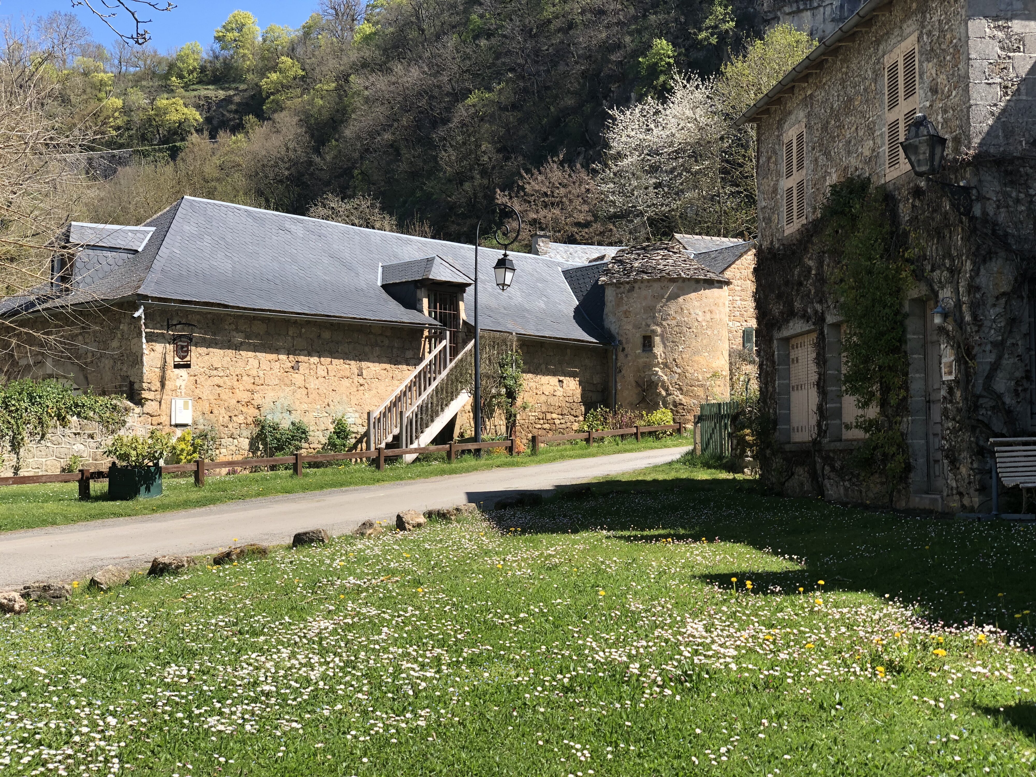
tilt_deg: +3.7
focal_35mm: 52
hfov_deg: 36.8
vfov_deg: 28.0
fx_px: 1556
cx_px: 518
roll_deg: +0.5
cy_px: 388
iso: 16
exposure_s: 1/521
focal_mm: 6
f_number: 2.4
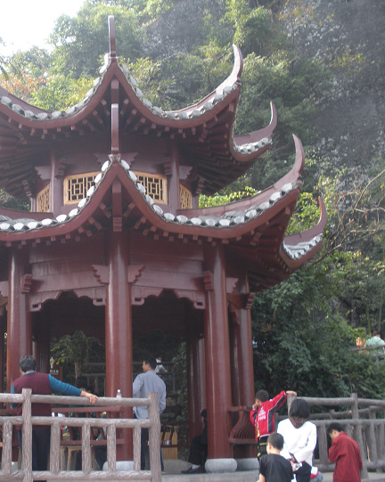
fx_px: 741
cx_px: 121
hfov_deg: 28.9
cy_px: 248
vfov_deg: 36.0
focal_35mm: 52
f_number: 3.5
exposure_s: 1/92.3
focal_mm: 6.3
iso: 64
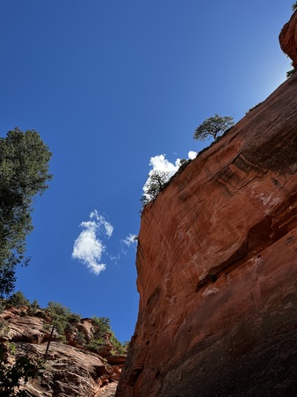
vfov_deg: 60.0
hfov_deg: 46.7
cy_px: 194
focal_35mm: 30
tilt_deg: +61.0
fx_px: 343
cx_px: 136
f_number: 1.6
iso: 50
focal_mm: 5.1
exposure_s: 1/1992
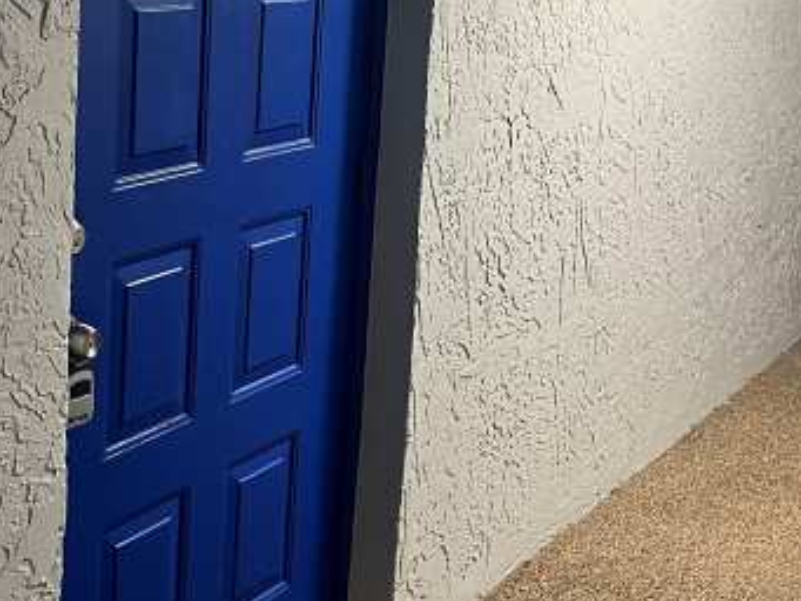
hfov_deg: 31.4
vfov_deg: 23.7
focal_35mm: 61
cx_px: 272
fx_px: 1412
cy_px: 120
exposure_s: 1/60
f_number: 1.6
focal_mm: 5.1
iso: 320
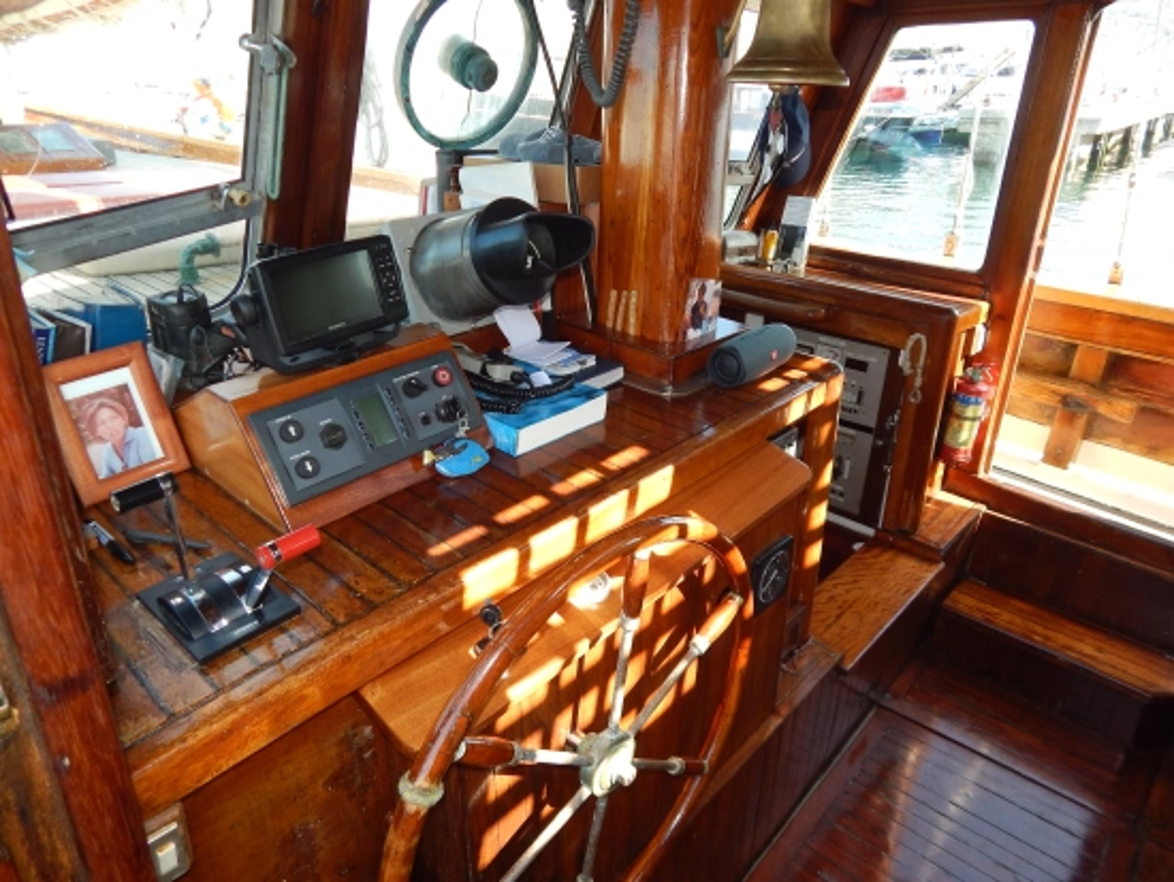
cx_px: 587
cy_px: 441
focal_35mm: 23
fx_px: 780
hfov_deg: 73.9
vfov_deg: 58.9
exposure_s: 1/125
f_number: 3
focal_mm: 4
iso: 125
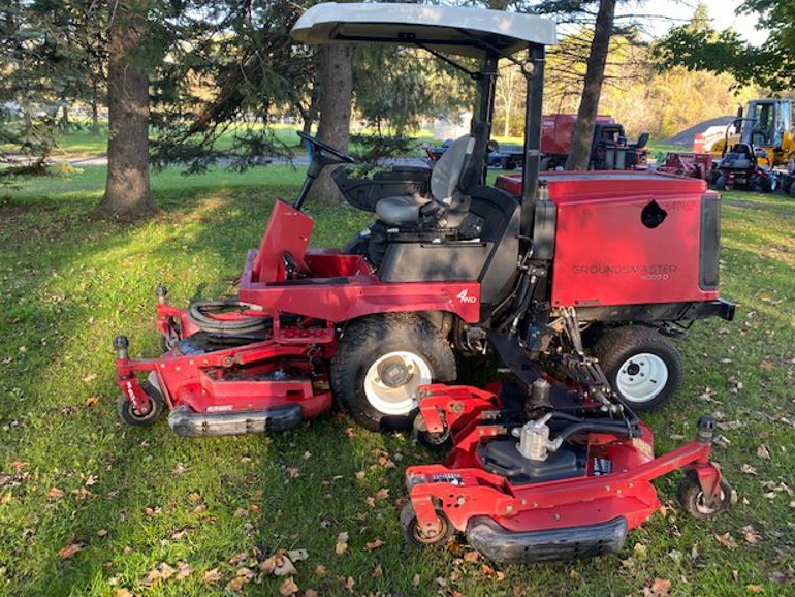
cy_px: 292
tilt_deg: -16.3
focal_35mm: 27
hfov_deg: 65.3
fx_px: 620
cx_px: 391
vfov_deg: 51.4
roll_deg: -1.2
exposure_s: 1/122
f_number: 1.8
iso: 64
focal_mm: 4.25
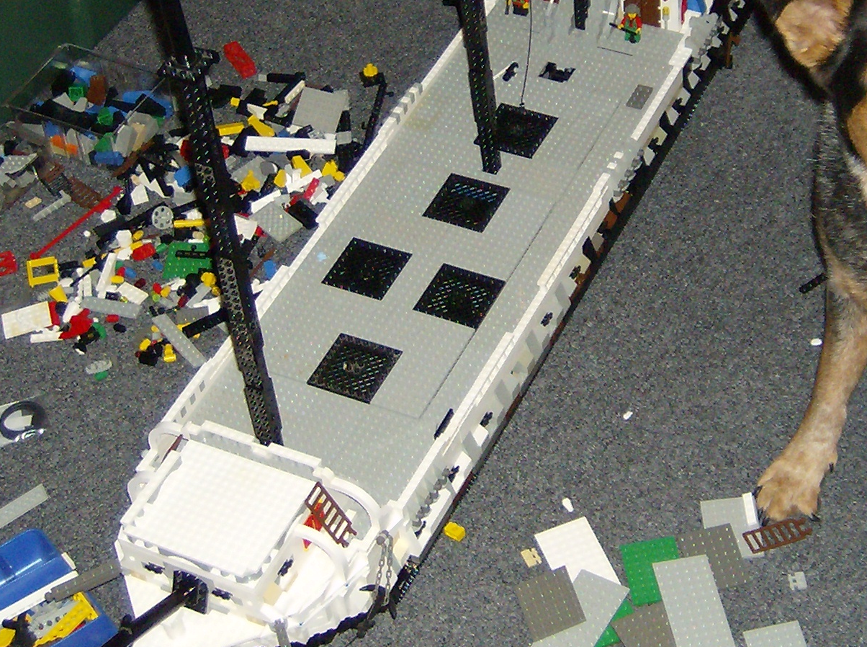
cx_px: 590
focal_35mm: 77
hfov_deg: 25.2
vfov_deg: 18.9
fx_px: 1925
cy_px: 142
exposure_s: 1/60
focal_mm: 6
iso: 200
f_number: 2.8
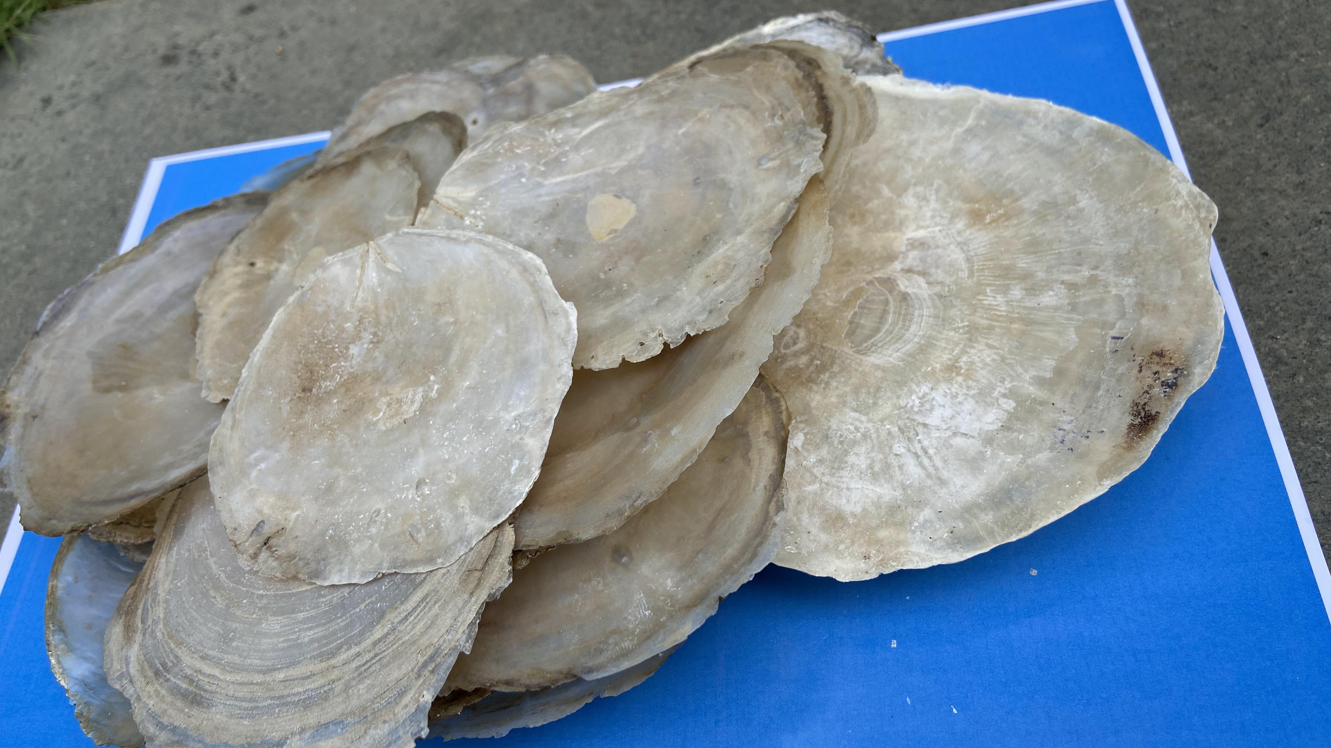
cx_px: 670
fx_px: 1023
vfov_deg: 40.1
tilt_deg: -55.5
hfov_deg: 66.1
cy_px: 428
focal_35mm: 29
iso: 32
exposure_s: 1/1484
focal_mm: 4.25
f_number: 1.8
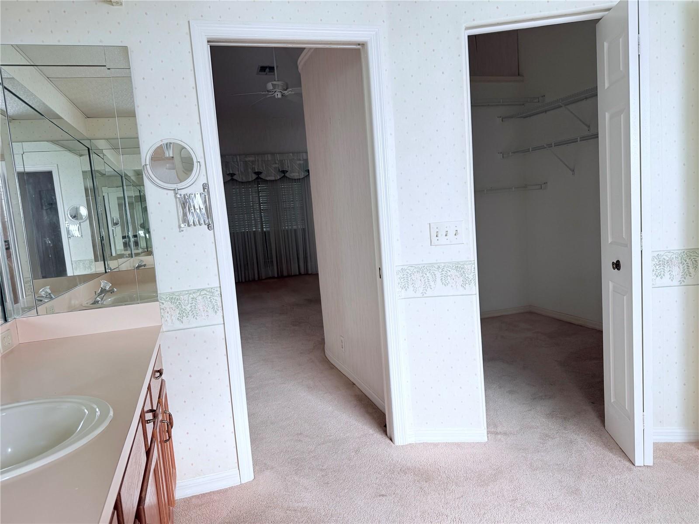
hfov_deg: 71.6
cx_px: 350
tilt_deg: -6.2
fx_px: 485
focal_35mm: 24
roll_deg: +4.7
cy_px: 262
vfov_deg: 56.8
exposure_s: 1/196
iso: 64
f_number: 1.78
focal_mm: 6.76
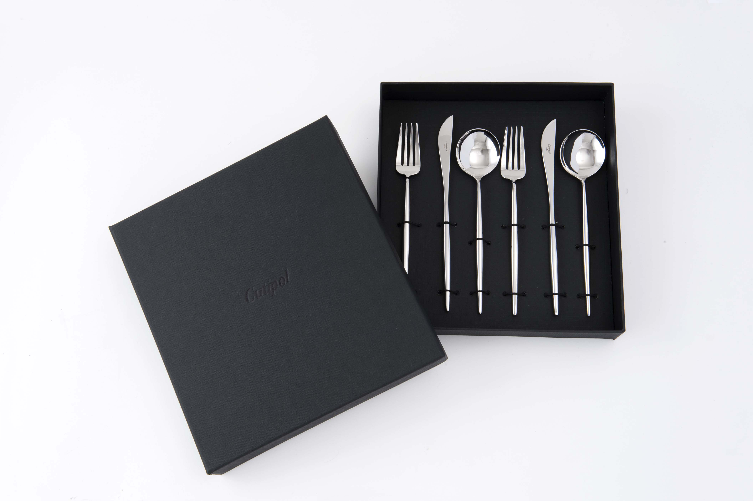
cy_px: 250
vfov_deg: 29.8
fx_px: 941
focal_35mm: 45
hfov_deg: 43.6
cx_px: 376
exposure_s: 1/125
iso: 160
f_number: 20
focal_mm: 45
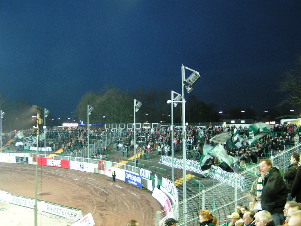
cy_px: 113
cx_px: 150
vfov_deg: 37.7
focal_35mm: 38
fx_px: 330
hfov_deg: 49.0
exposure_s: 1/6
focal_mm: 5.8
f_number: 2.8
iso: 200
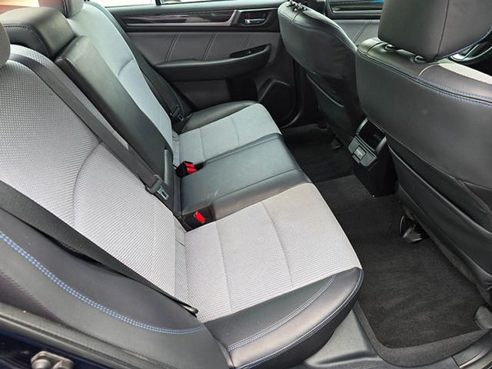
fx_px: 327
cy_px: 184
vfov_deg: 58.9
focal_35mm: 23
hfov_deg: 73.9
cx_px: 246
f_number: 1.7
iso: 80
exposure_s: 1/180
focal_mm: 6.3
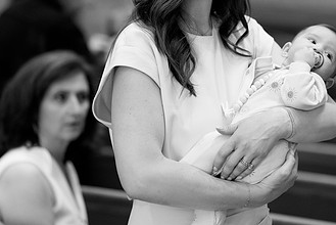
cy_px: 42
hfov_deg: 12.0
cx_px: 240
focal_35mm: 171
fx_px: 1597
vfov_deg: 8.0
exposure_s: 1/320
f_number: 2
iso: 1600
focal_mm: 97
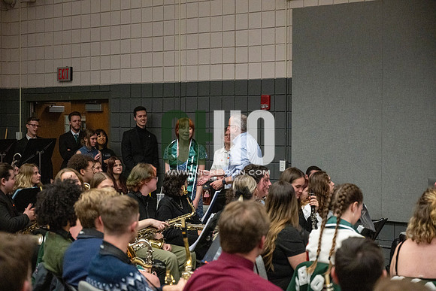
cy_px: 146
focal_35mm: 70
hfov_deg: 28.8
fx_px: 848
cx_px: 218
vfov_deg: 19.5
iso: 10000
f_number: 4
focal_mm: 70
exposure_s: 1/500
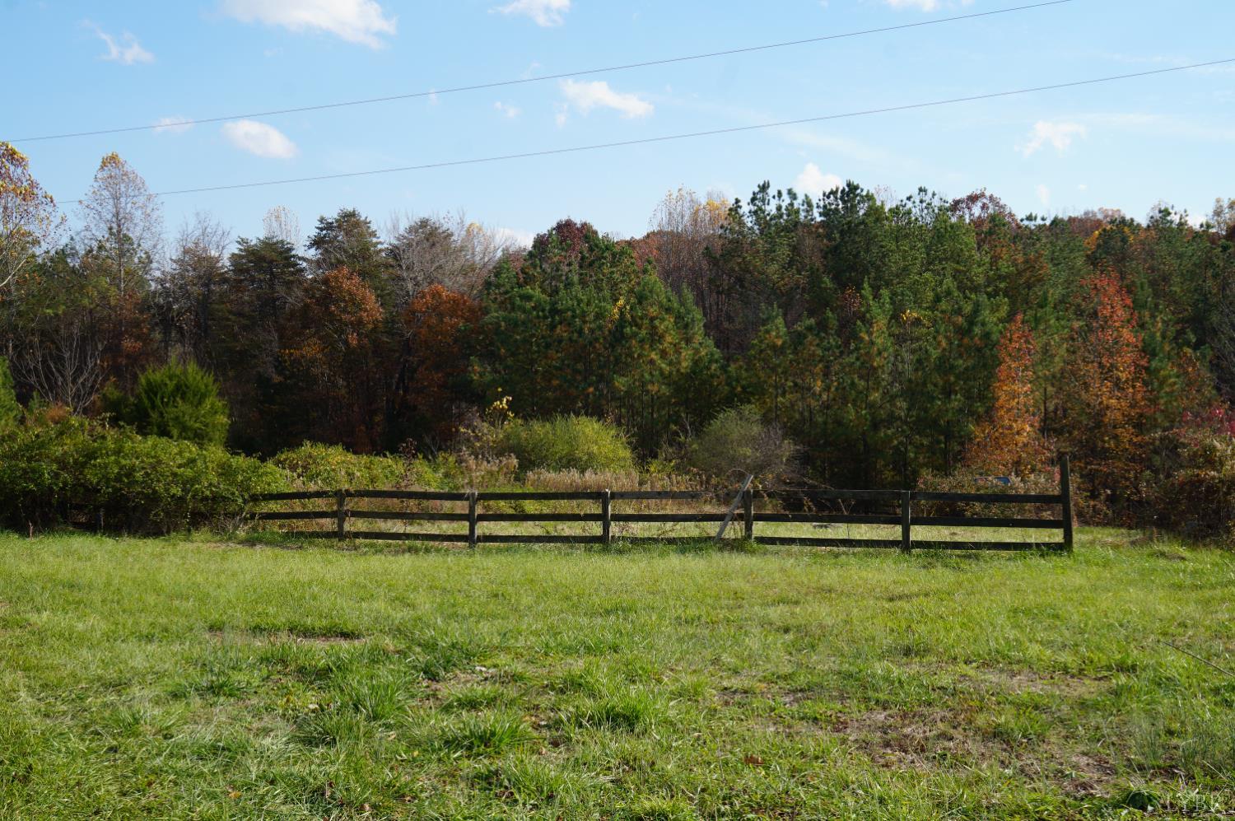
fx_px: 1337
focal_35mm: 39
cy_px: 410
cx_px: 618
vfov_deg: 34.1
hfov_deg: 49.6
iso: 100
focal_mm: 26
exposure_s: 1/100
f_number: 10
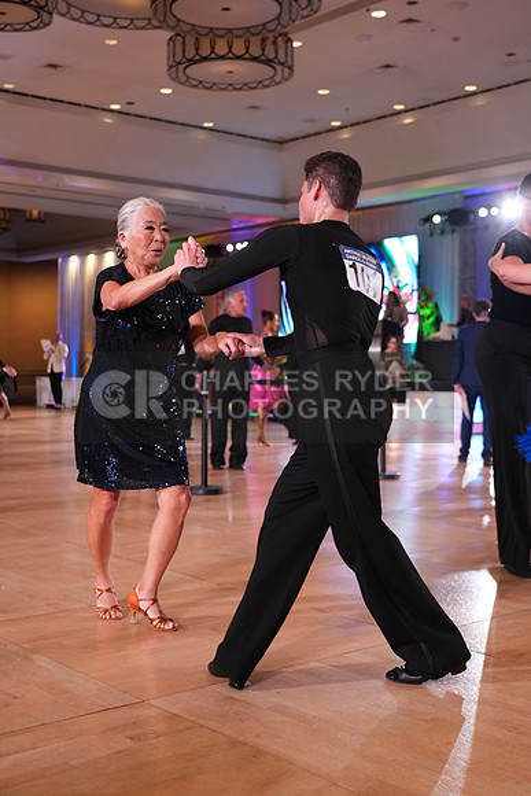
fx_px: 951
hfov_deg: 31.2
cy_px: 398
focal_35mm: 43
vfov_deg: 45.4
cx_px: 266
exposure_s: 1/400
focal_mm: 43
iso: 2000
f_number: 4
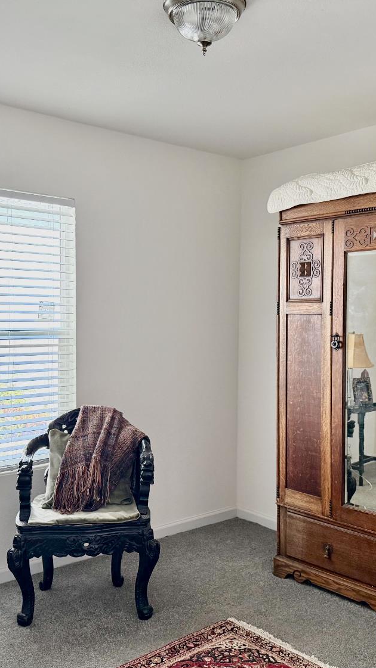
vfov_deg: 56.6
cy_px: 335
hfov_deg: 33.7
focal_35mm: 35
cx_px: 167
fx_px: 621
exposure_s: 1/120
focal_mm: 6.76
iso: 250
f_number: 1.78
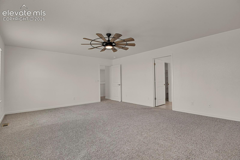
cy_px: 80
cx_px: 120
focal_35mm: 17
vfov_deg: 70.4
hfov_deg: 93.3
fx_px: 113
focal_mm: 17
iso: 250
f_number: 6.3
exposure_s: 1/2.5
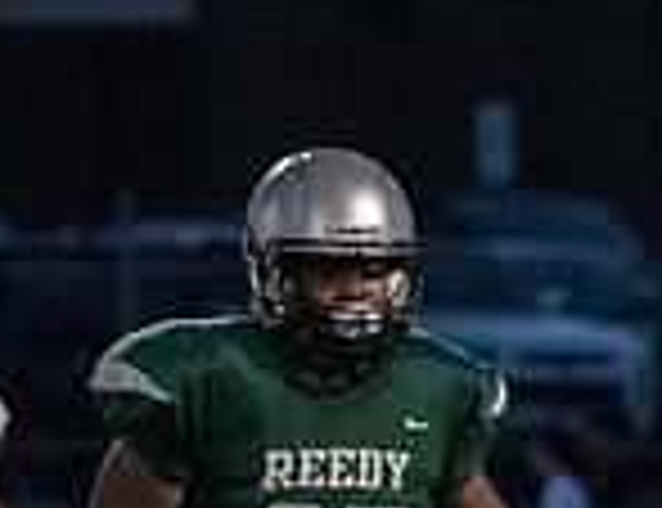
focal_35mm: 1004
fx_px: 19374
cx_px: 1333
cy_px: 722
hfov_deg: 2.0
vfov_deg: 1.5
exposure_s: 1/1000
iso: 10000
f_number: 5.6
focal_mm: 200
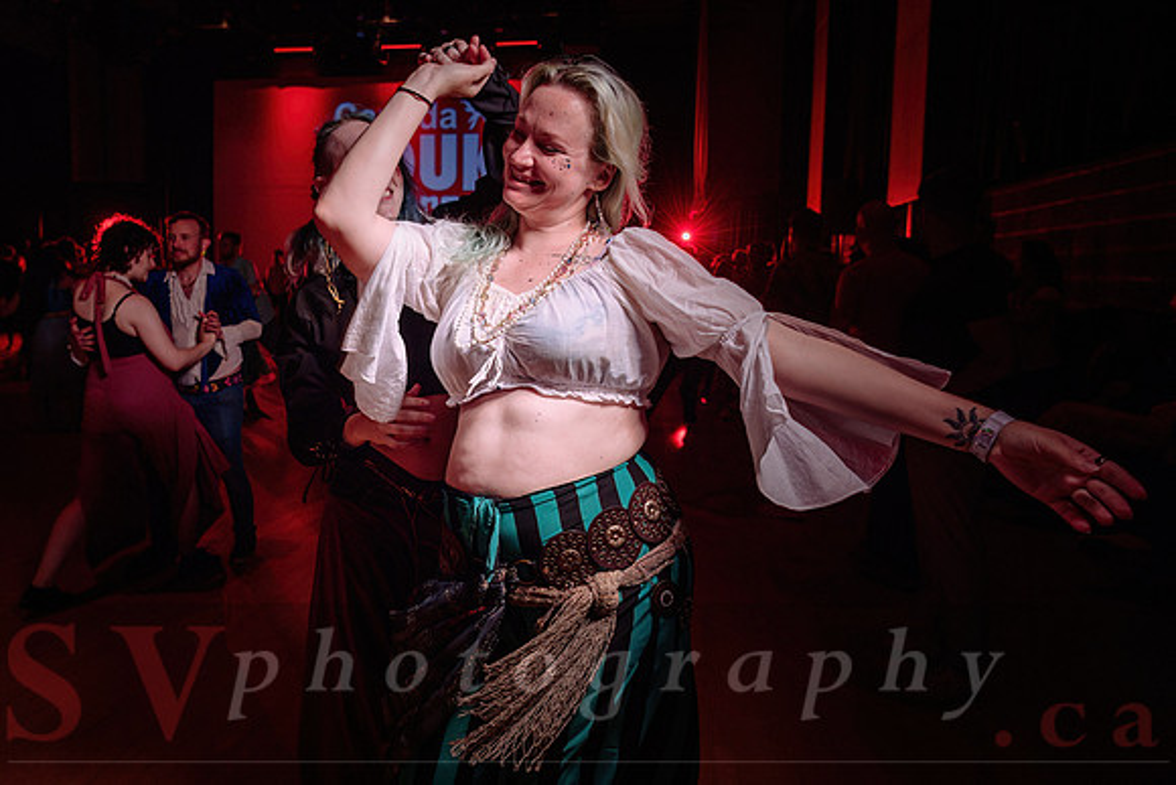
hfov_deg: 67.3
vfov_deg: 48.0
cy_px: 345
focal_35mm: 27
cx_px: 516
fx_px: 880
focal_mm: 24
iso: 800
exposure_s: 1/125
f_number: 3.5
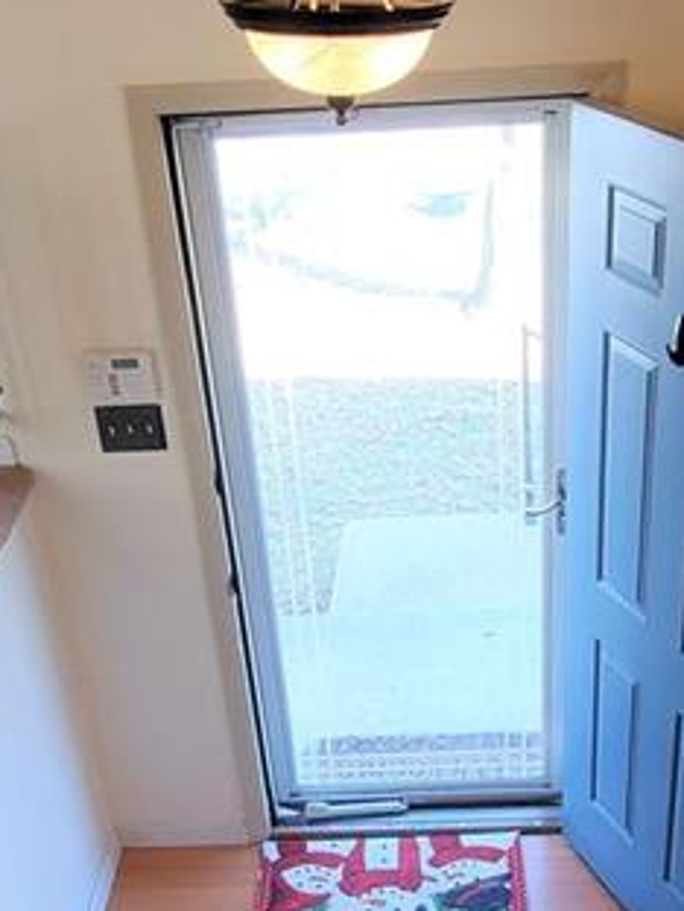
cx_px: 438
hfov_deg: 29.0
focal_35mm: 50
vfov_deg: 37.0
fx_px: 1317
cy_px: 710
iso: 100
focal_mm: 1.8
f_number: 2.2
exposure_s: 1/60
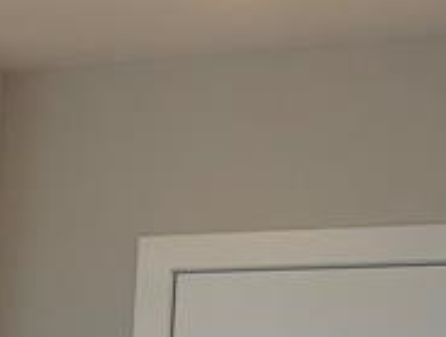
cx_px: -509
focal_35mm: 134
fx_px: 1730
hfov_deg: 12.5
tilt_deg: -7.0
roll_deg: -0.5
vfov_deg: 10.3
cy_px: 659
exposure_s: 1/120
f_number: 1.78
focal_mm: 6.76
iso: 125
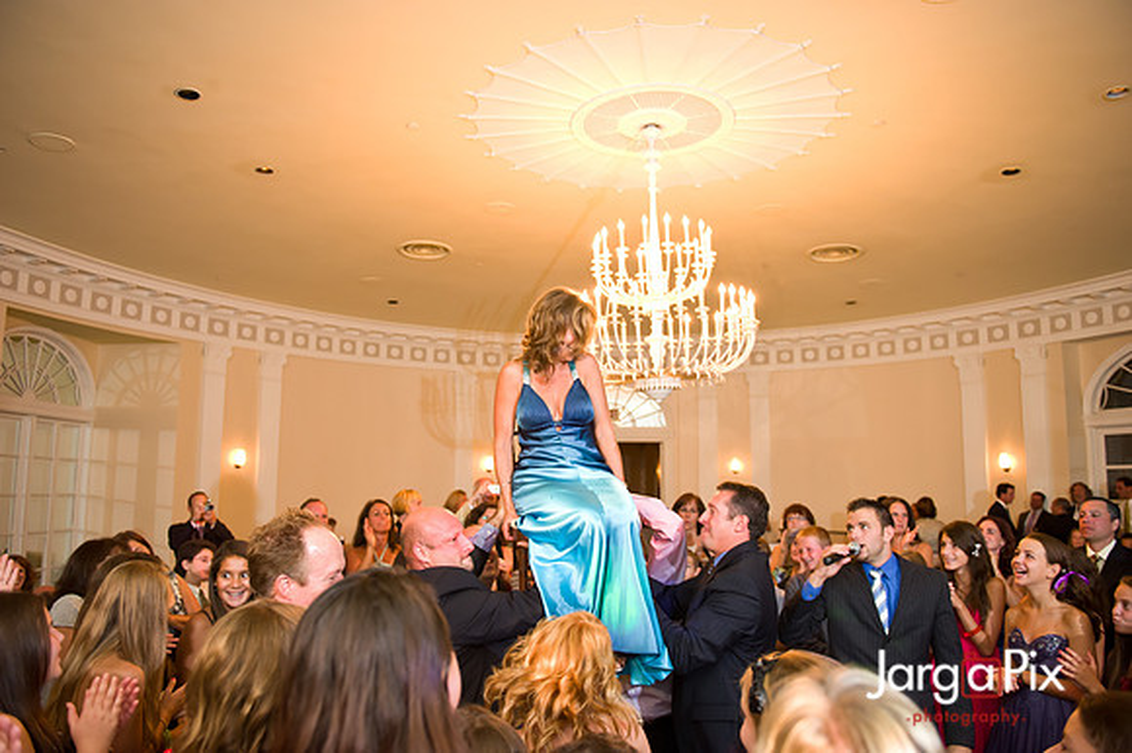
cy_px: 376
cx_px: 566
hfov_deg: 69.4
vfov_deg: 49.5
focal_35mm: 26
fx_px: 817
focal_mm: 26
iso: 1600
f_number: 3.2
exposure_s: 1/125
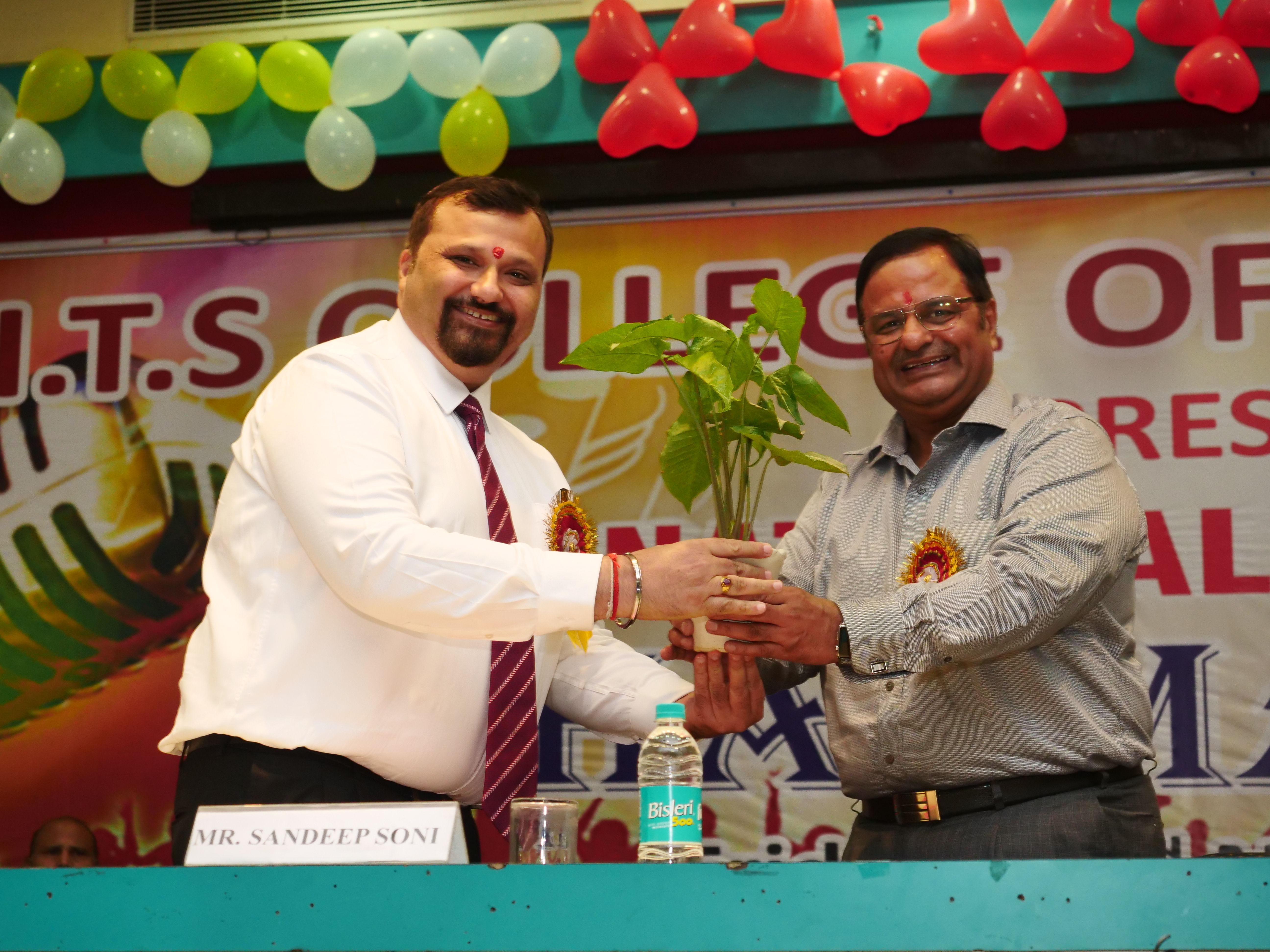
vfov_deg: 19.4
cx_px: 635
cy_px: 476
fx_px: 2788
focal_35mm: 76
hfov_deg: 25.7
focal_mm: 38
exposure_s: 1/125
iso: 1600
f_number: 3.5
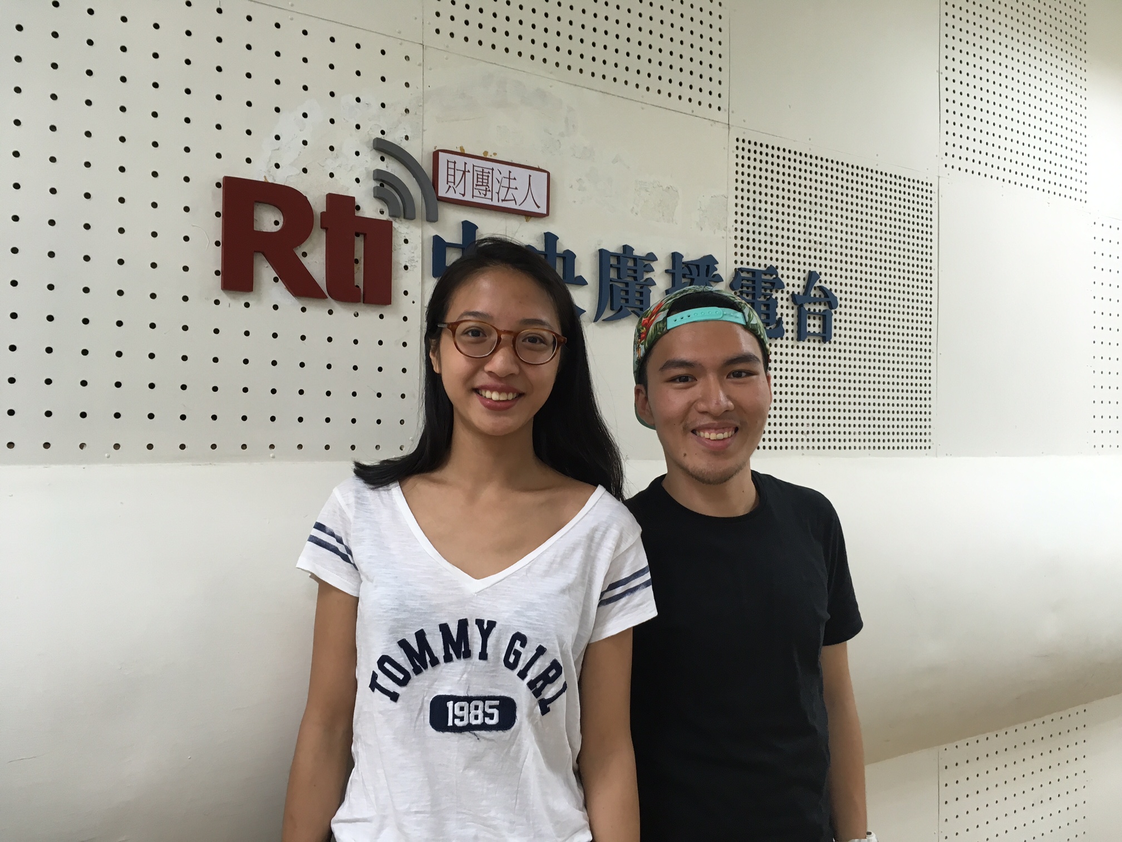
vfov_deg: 48.2
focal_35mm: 29
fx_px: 940
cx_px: 561
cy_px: 421
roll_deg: -0.5
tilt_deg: +0.7
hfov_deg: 61.7
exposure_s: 1/30
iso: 64
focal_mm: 4.15
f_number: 2.2
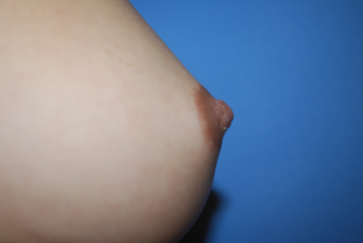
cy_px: 122
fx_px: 515
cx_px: 182
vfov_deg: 26.6
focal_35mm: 51
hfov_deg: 38.8
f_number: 5
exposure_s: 1/60
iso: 200
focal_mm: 34
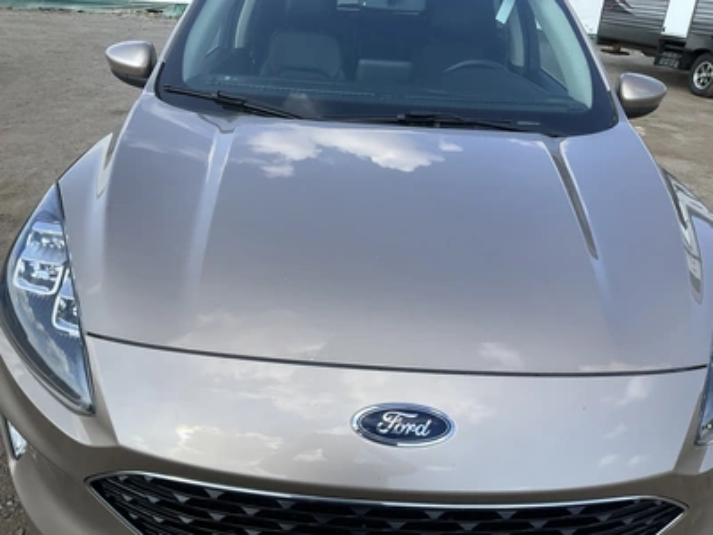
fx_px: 597
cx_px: 356
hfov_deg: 61.7
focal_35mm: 29
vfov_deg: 48.2
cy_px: 268
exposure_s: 1/929
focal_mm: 3
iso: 25
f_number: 1.8
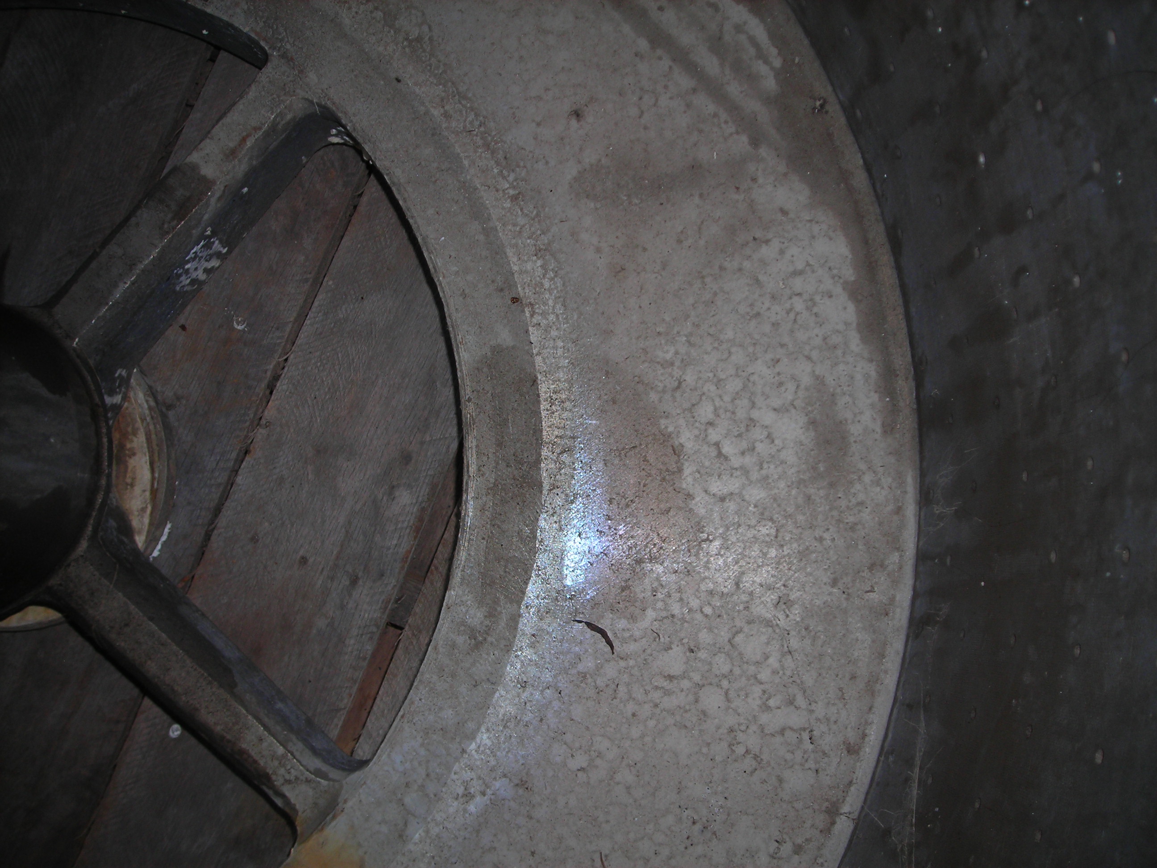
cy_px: 434
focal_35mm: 38
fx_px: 1270
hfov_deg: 49.0
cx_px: 578
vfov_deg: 37.7
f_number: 3.2
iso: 50
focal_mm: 6.3
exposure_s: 1/60.1
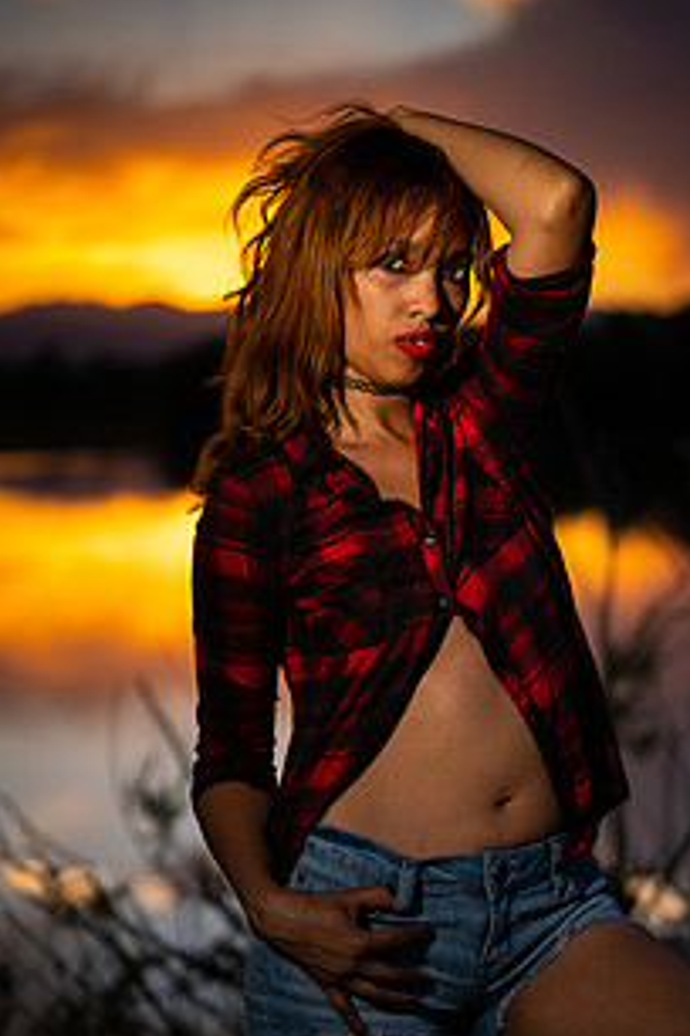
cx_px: 396
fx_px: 2329
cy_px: 620
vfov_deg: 25.0
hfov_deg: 16.8
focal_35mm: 81
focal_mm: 55
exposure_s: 1/800
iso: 100
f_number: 1.8
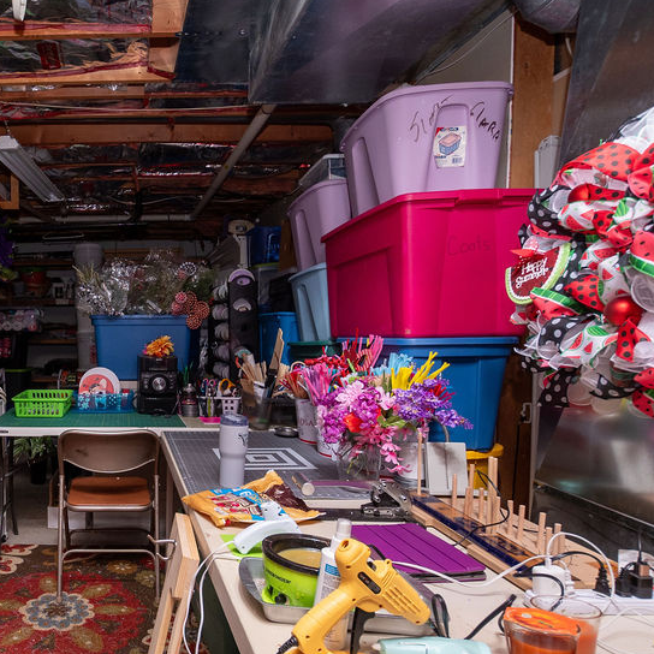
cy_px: 384
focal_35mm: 24
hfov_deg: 57.6
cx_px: 89
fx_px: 513
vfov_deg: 64.6
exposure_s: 1/200
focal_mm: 10
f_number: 5
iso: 500
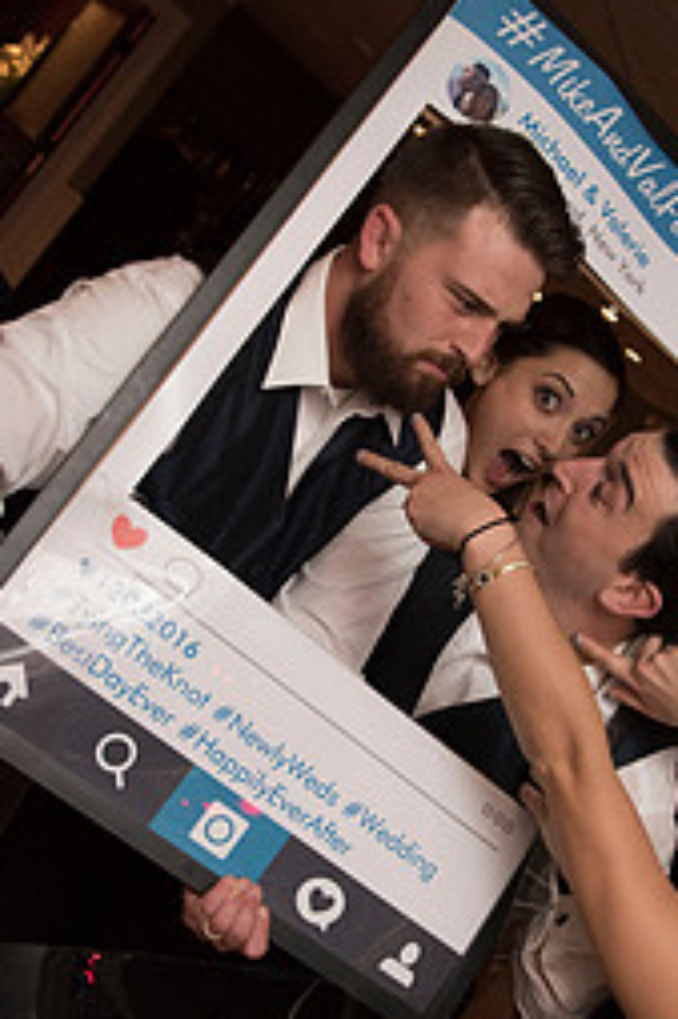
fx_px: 1556
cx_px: 445
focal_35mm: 55
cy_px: 594
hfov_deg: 24.5
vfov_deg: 36.2
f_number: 5
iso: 2000
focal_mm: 31
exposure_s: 1/200
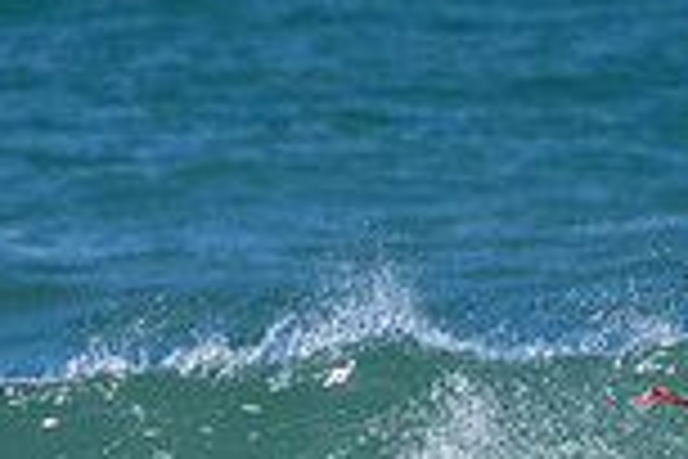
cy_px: 655
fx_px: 58074
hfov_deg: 0.7
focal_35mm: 3039
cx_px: 400
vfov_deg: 0.5
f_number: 11
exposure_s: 1/2000
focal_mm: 800
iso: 1000
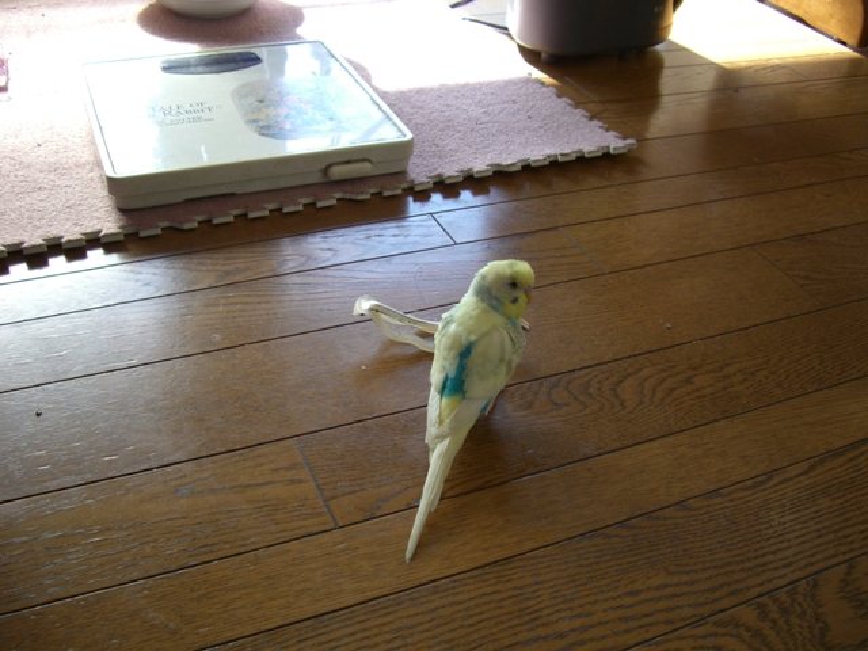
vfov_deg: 37.7
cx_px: 434
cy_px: 326
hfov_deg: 49.0
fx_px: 953
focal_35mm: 38
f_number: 2.8
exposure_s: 1/125
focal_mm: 7.9
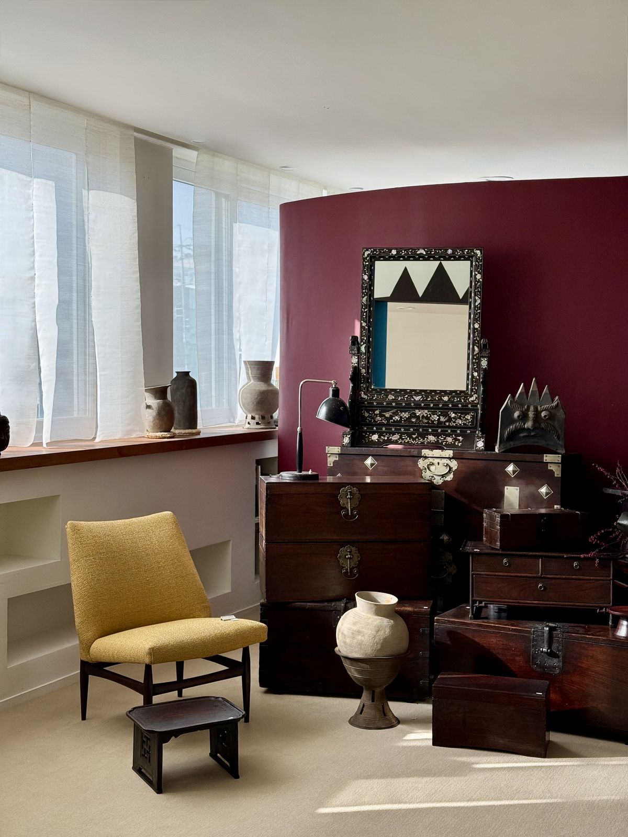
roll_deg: -0.8
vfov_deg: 39.7
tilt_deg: -2.7
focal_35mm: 48
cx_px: 314
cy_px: 418
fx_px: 1161
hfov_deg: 30.3
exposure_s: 1/592
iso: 64
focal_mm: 6.76
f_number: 1.78
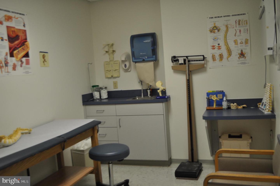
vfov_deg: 34.1
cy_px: 93
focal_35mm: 39
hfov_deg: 49.6
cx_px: 140
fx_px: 303
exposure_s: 1/80
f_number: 4.2
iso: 400
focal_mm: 26
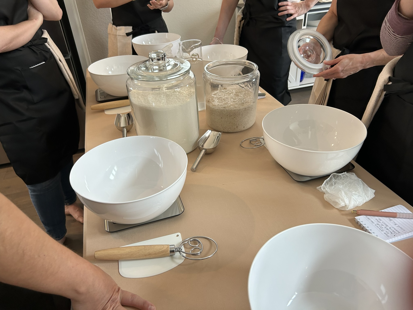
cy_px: 155
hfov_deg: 67.3
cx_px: 206
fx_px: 310
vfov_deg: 53.1
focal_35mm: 26
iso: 125
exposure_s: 1/120
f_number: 1.5
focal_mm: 5.7
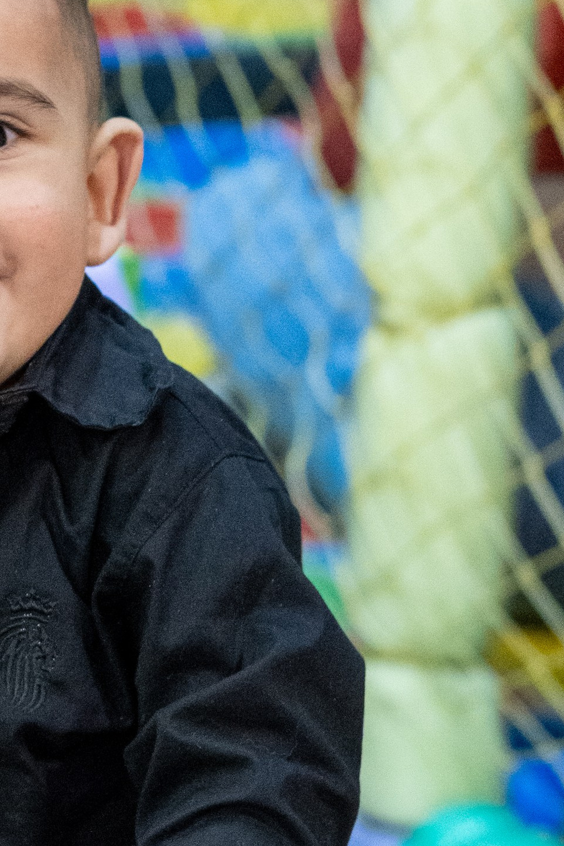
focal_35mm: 213
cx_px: 125
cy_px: 1028
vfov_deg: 9.5
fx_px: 5006
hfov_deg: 6.4
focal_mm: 50
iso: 3200
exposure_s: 1/60
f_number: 3.5
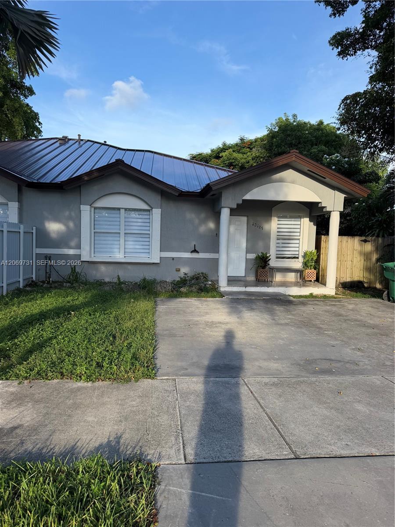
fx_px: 365
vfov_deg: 71.6
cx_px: 198
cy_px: 264
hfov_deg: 56.8
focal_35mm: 24
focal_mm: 6.76
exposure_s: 1/1618
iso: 80
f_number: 1.78
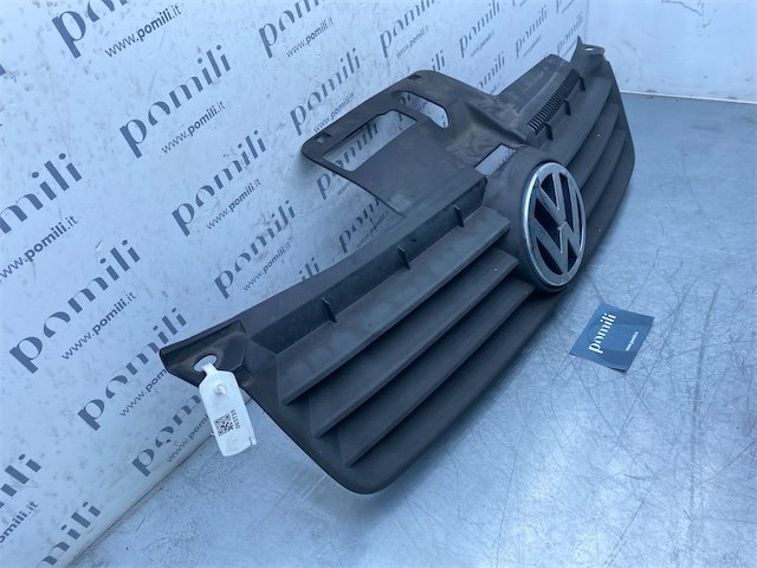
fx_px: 569
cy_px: 284
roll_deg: +9.1
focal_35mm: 26
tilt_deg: -35.8
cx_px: 378
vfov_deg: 53.1
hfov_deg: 67.3
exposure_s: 1/793
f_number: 1.8
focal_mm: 4.25
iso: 32
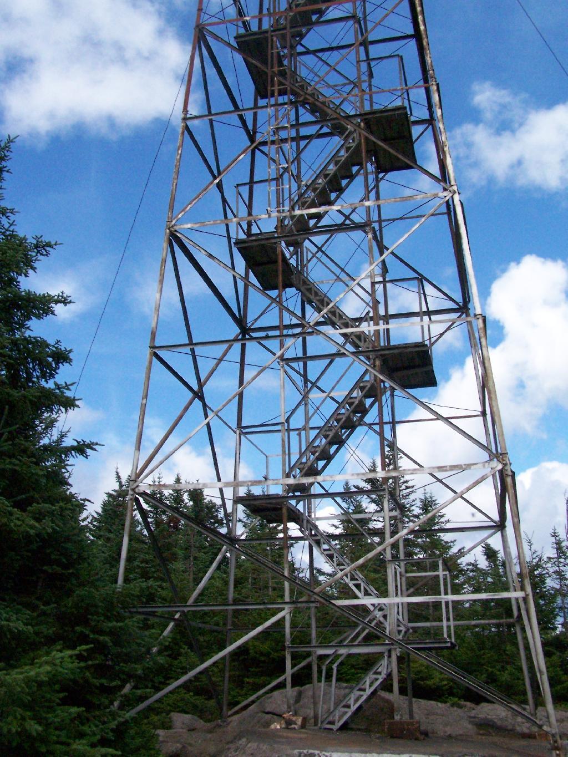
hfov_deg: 37.7
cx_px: 284
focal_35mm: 38
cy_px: 378
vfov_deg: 49.0
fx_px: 831
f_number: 5.6
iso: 400
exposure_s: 1/1600
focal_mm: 6.3
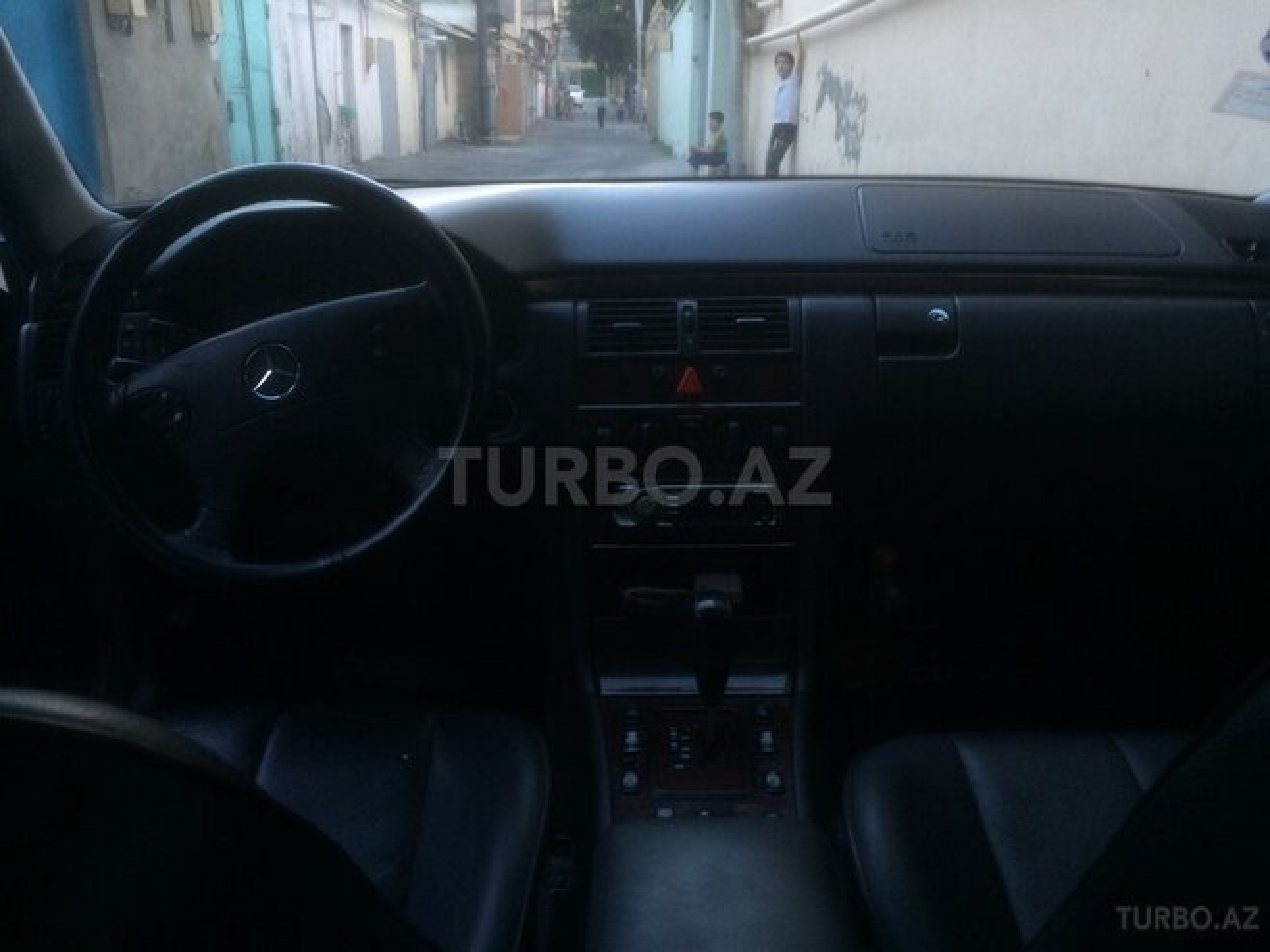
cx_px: 635
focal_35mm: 29
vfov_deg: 48.2
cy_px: 476
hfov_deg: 61.7
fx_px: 1064
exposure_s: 1/25
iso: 125
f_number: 2.2
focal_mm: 4.15
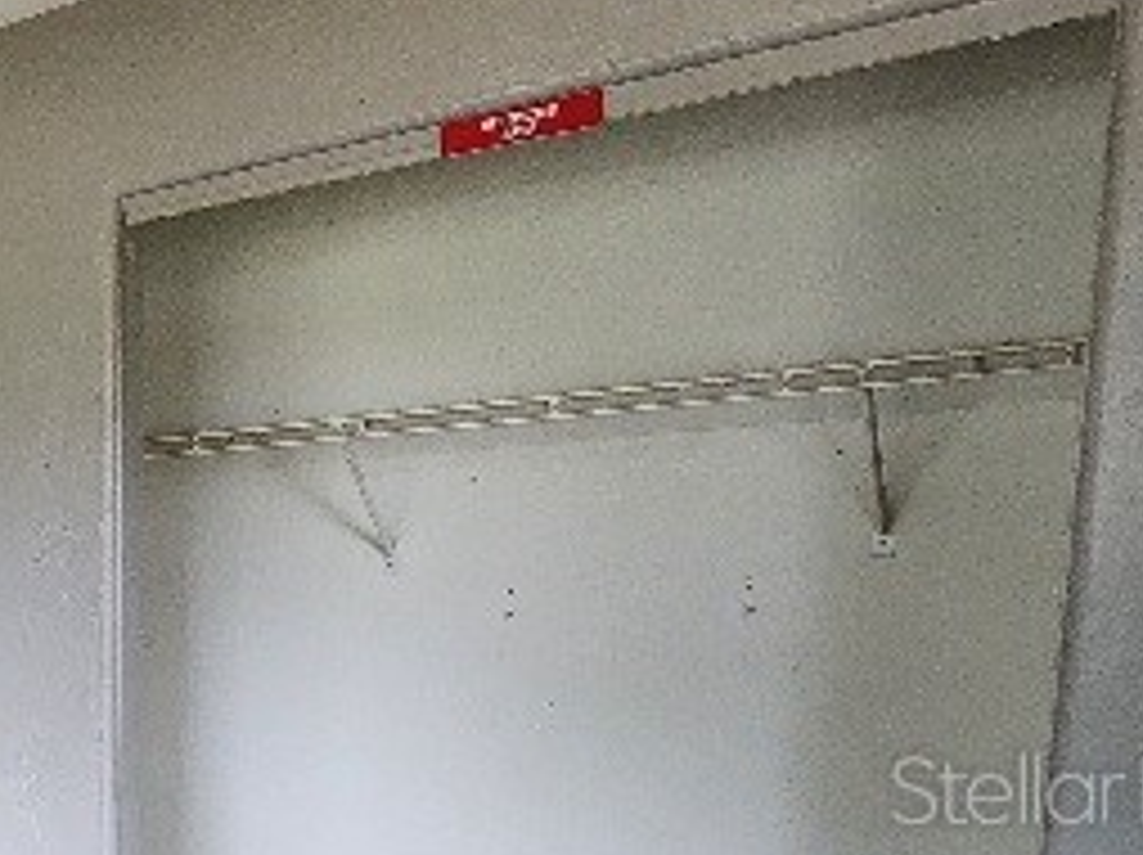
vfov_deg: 33.1
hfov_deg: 30.5
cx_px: -486
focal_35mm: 41
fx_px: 1353
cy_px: 788
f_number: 2.2
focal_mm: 2.2
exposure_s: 1/60.2
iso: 400
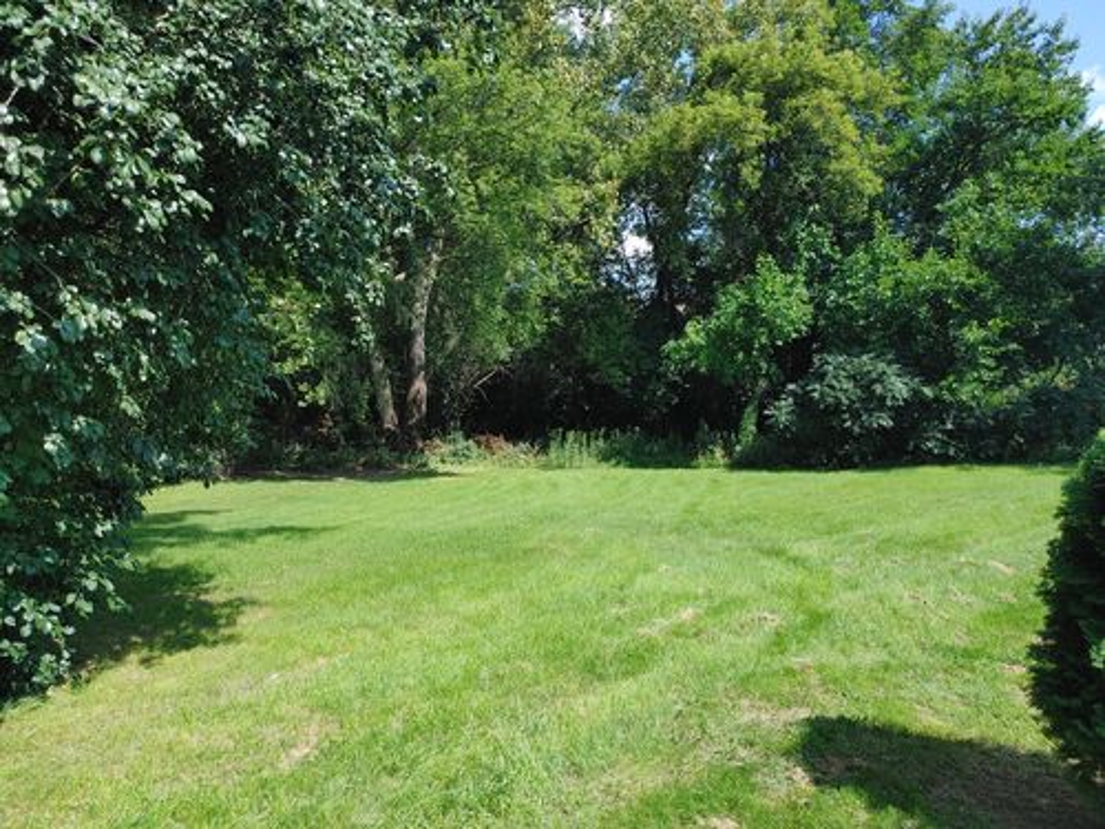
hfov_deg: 67.3
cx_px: 552
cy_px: 414
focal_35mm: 26
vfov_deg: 53.1
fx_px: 830
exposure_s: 1/980
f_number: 1.8
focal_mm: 5.58
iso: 50
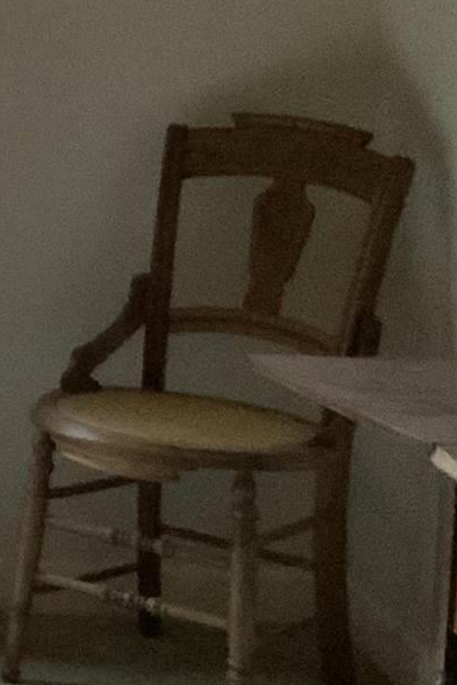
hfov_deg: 7.7
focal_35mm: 155
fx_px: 2950
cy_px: -15
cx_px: -920
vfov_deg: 13.1
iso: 400
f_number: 1.8
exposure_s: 1/30
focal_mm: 3
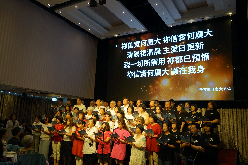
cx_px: 124
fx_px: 200
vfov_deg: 45.0
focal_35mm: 29
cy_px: 82
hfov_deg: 63.7
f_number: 4
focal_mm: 29
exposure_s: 1/160
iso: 640
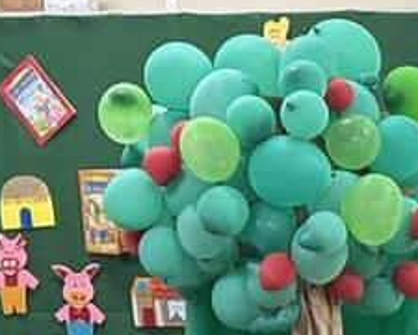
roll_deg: +0.7
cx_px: 747
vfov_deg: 5.6
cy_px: 636
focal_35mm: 271
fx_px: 3353
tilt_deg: -8.5
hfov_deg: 7.0
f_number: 1.6
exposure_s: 1/60
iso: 125
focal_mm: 5.96
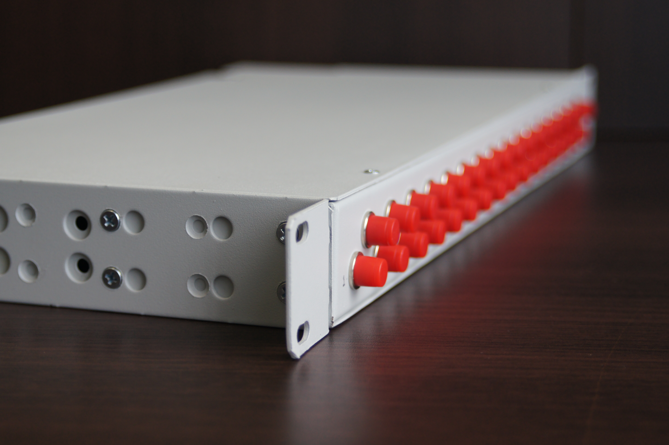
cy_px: 222
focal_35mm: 90
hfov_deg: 22.6
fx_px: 1671
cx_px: 334
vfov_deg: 15.2
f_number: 4.5
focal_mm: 60
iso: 400
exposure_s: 1/100
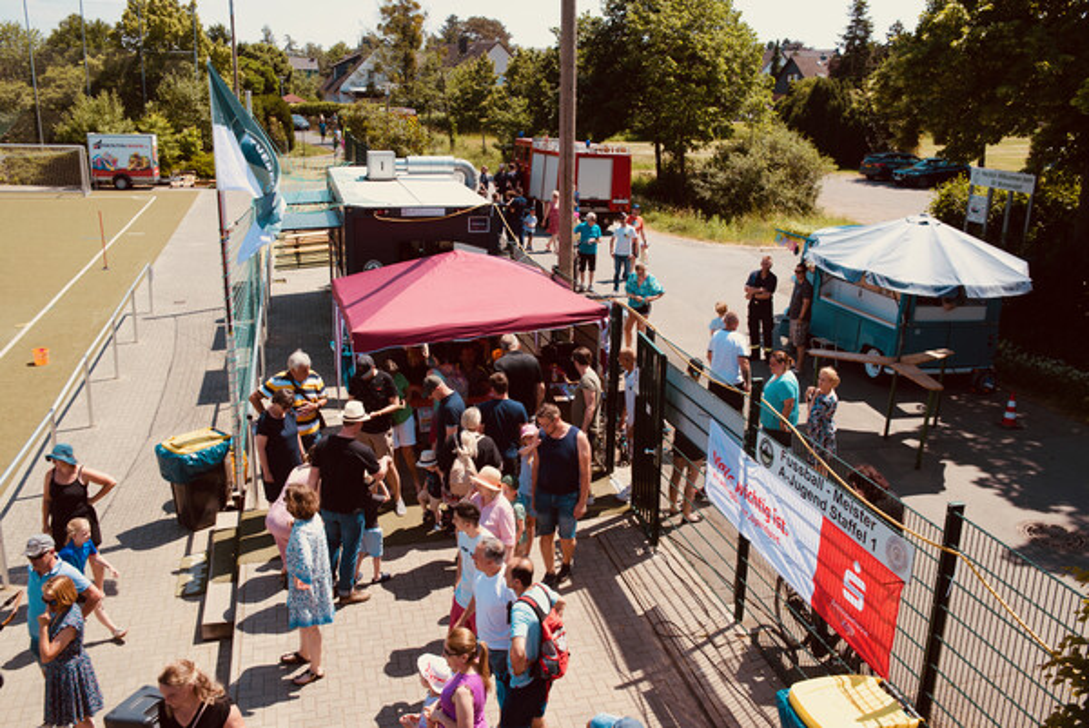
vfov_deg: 41.2
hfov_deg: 58.7
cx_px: 544
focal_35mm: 32
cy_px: 364
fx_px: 969
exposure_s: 1/250
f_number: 8
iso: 100
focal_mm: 32
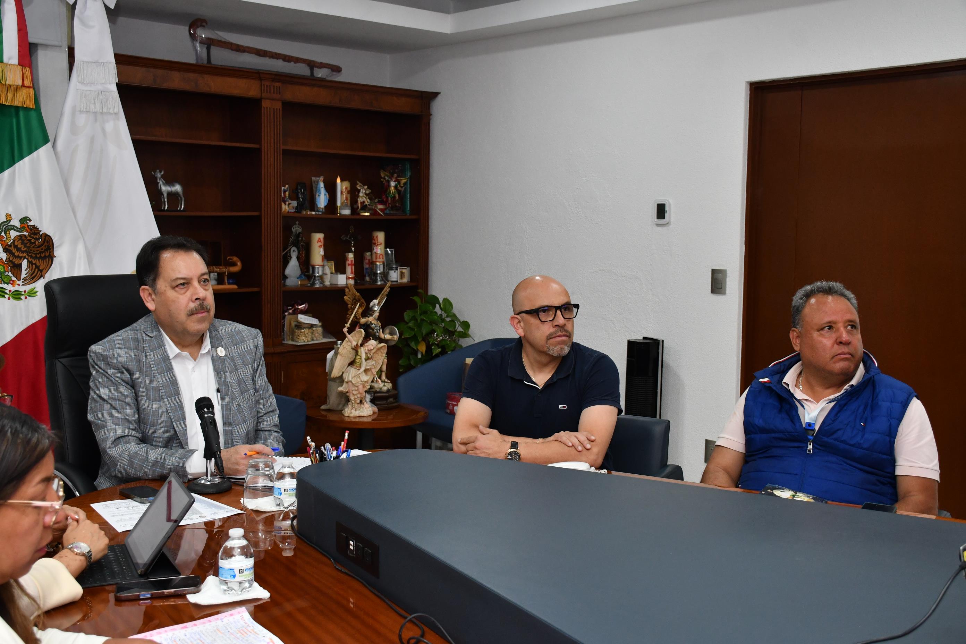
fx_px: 1073
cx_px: 483
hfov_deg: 48.5
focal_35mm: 40
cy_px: 322
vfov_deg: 33.4
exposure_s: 1/125
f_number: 5.6
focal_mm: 27
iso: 1000
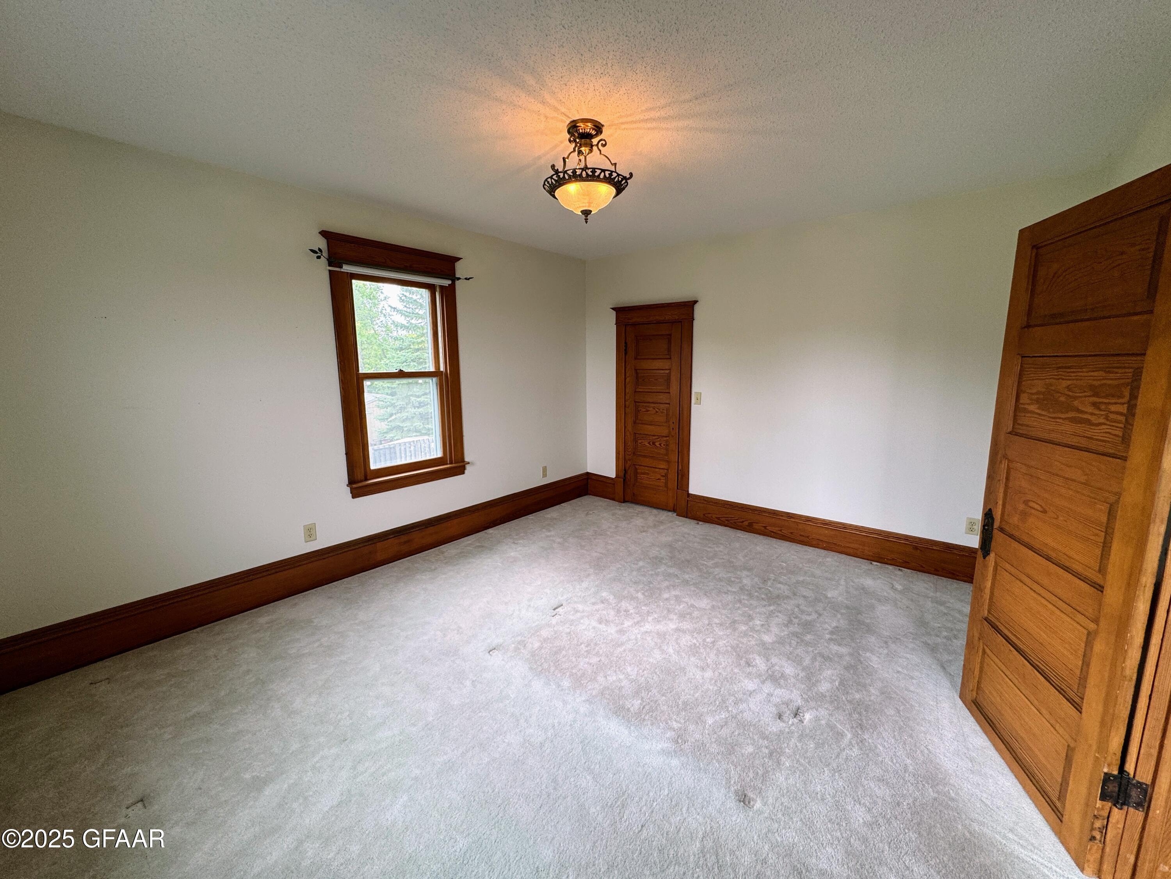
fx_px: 474
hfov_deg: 102.1
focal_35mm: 14
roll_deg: +1.0
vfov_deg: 85.7
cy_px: 440
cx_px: 586
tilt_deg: -9.9
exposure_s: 1/120
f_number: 2.2
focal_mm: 2.22
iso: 80
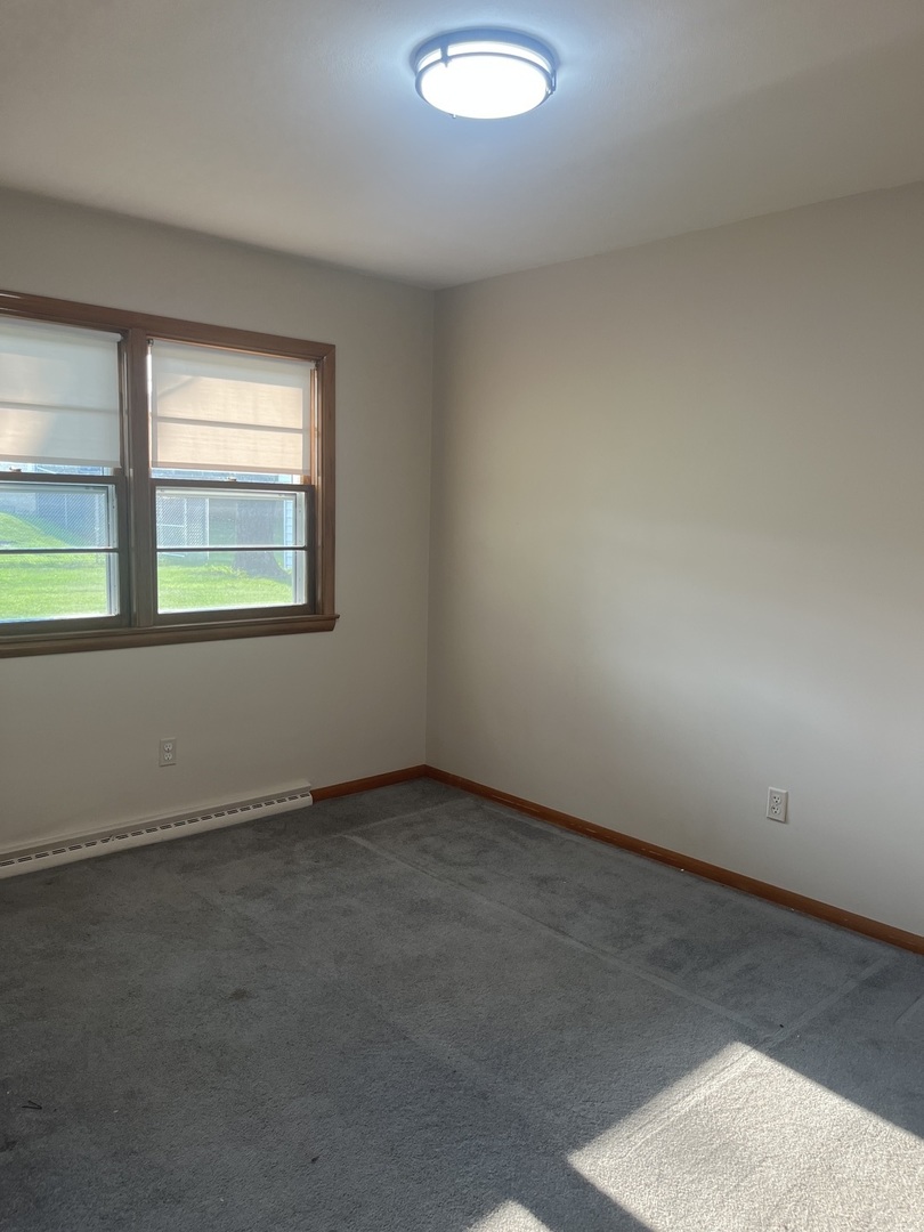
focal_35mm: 26
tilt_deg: -4.6
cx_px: 462
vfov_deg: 67.3
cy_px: 616
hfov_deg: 53.1
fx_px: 925
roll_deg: -1.8
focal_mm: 5.1
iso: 64
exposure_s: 1/120
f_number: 1.6
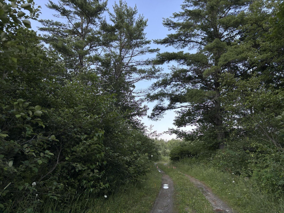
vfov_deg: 53.1
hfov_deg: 67.3
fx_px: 213
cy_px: 106
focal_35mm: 26
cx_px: 142
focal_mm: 5.96
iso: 50
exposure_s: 1/641
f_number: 1.6
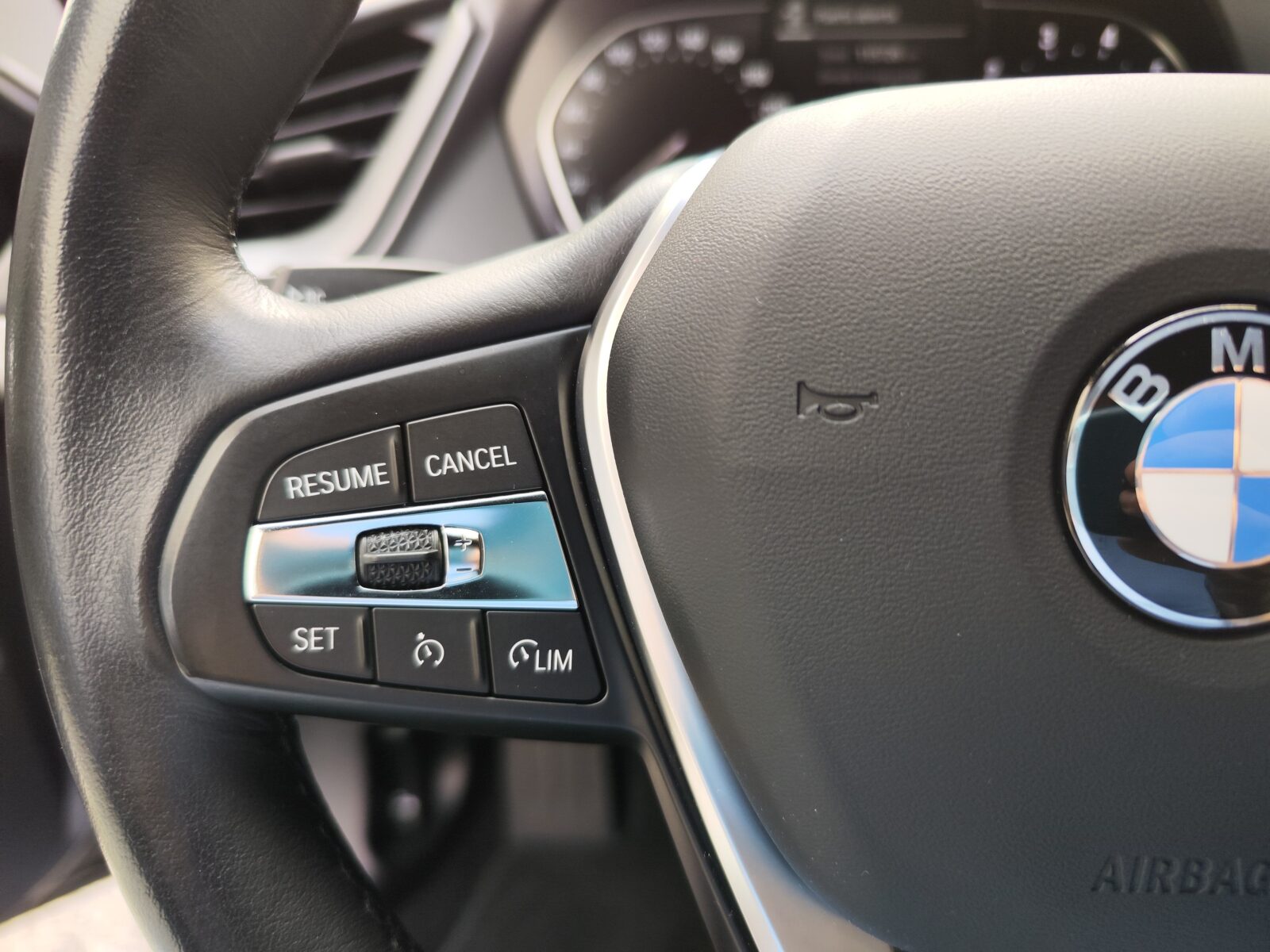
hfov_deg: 73.9
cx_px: 635
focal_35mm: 23
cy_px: 476
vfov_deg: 58.9
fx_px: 844
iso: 259
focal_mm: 7.01
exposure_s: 1/100
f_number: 1.69
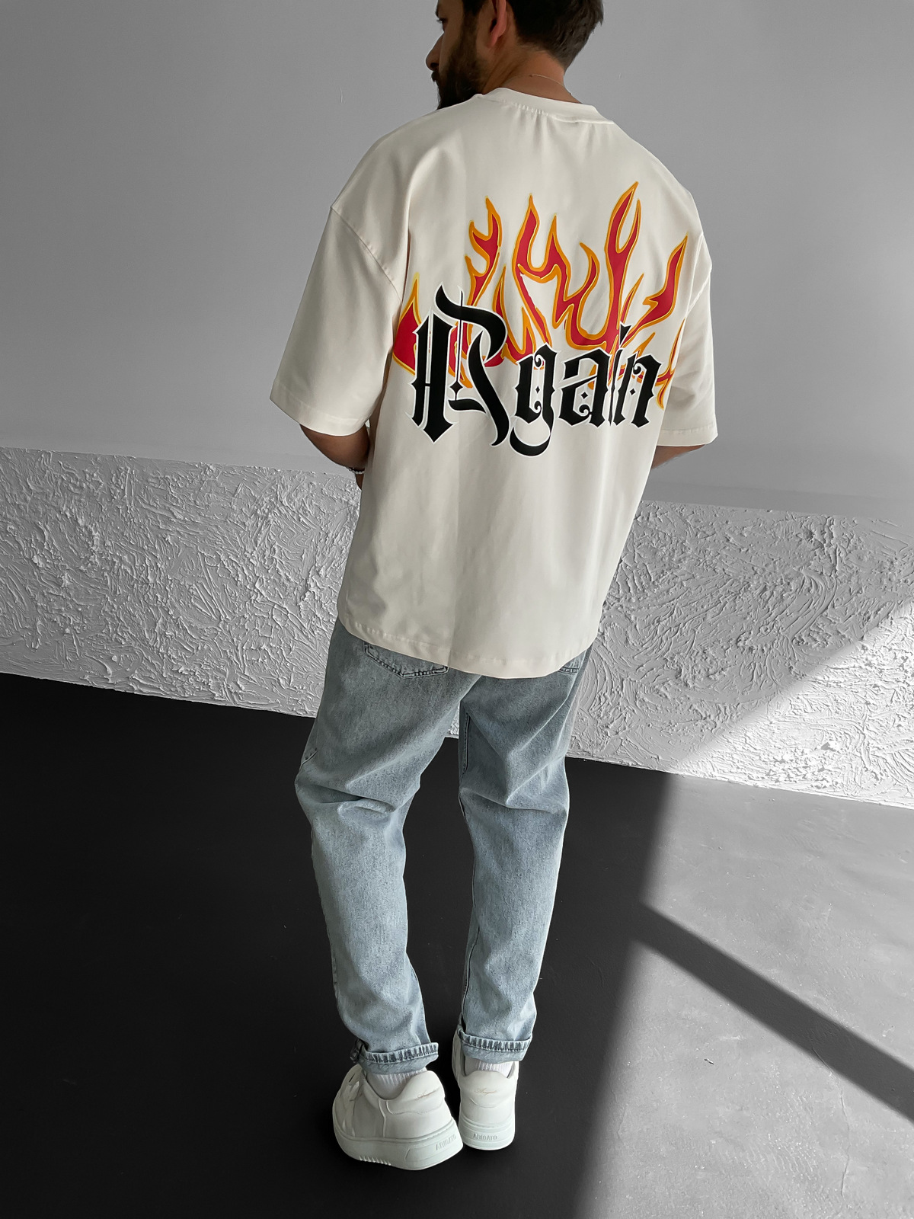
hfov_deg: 48.2
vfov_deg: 61.7
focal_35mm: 29
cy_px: 610
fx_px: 1021
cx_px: 457
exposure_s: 1/380
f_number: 1.8
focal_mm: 3
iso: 16
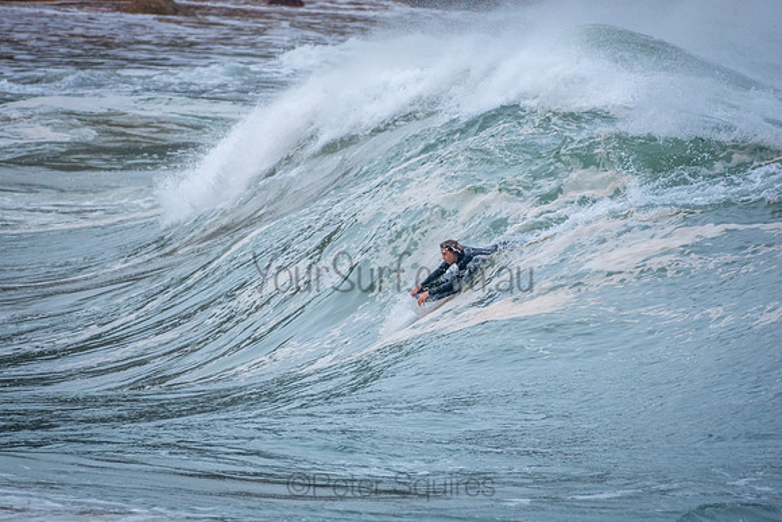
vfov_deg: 1.8
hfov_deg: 2.7
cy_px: 261
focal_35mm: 750
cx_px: 391
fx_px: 16295
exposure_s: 1/1000
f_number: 5.6
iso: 560
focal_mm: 500
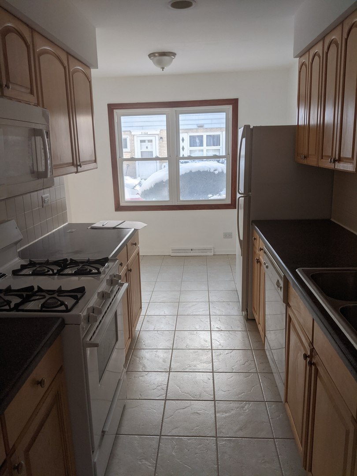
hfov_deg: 51.4
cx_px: 178
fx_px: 371
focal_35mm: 27
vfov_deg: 65.3
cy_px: 238
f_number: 1.8
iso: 43
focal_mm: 4.44
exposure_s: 1/411
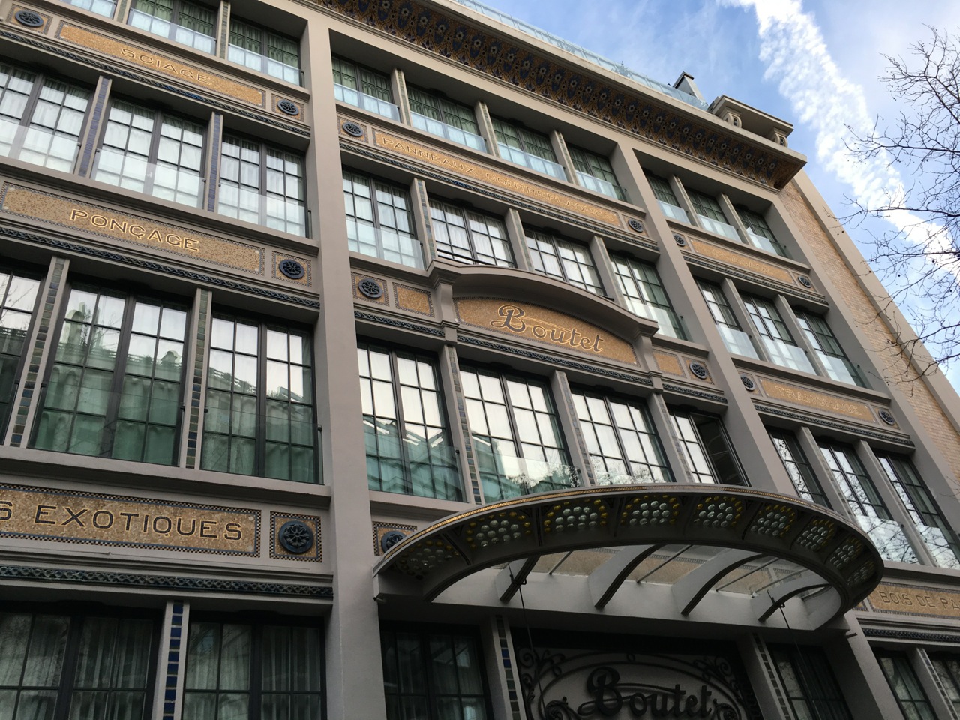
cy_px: 360
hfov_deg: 61.7
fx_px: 804
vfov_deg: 48.2
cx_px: 480
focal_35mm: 29
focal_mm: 4.15
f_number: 2.2
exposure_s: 1/100
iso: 25
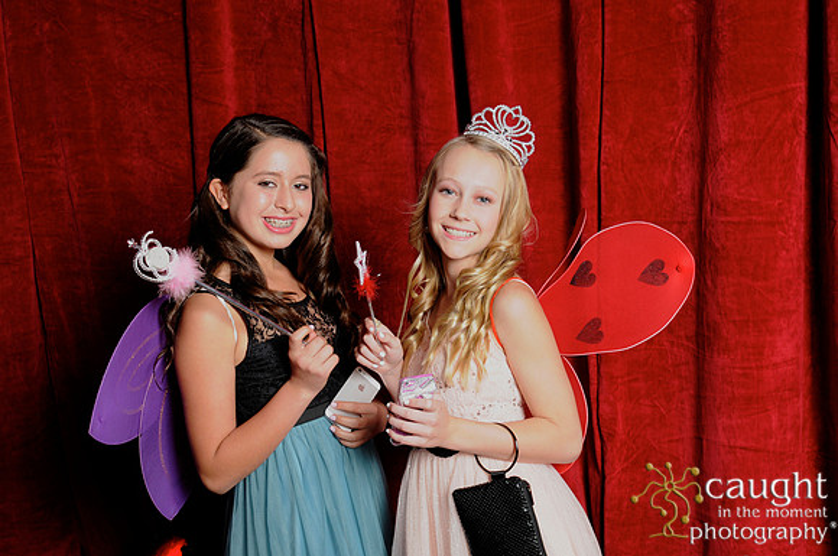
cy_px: 278
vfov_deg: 28.0
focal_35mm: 48
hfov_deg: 41.2
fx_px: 1116
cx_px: 419
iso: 400
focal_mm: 32
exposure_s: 1/60
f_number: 8
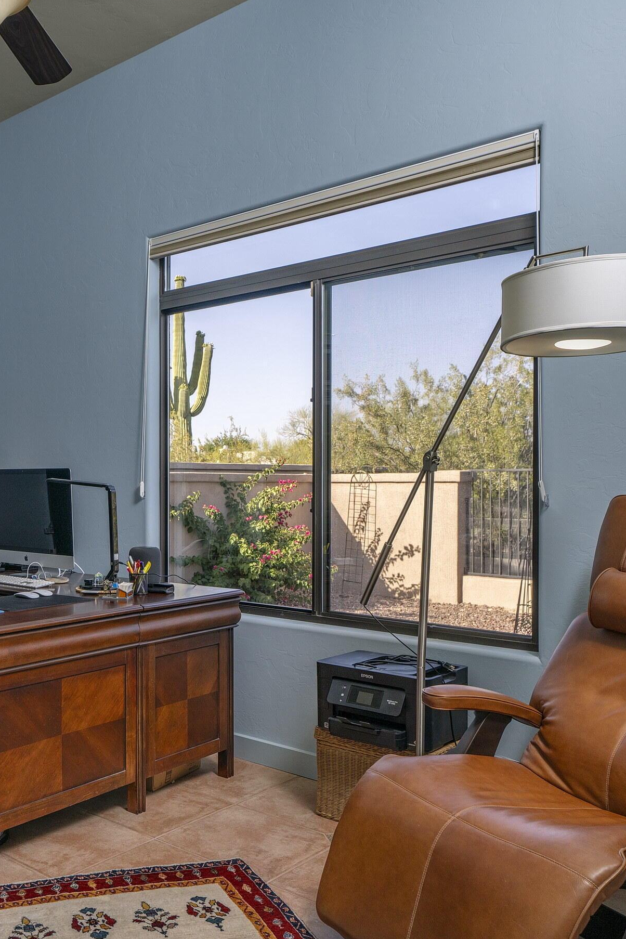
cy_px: 468
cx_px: 109
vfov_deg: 60.3
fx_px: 809
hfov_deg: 40.3
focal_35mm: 31
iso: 200
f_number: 7.1
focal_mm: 20
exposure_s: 1/160
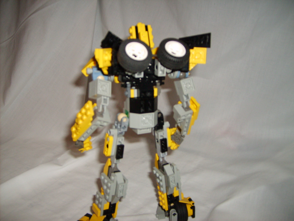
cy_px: 110
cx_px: 147
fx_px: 297
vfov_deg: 40.7
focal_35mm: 35
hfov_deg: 52.6
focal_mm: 5.8
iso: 100
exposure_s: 1/45
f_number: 2.8
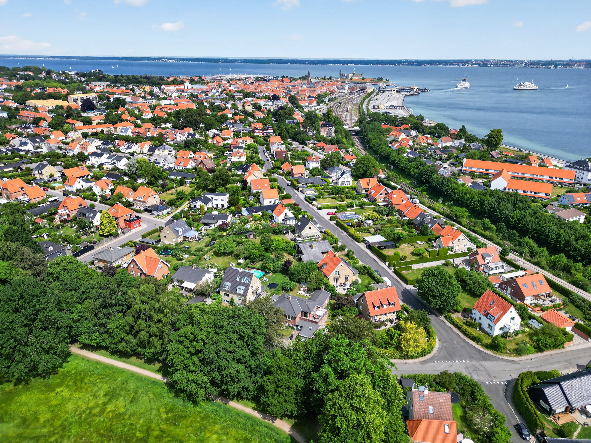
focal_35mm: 24
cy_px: 222
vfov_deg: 56.8
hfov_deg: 71.6
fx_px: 410
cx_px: 296
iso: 130
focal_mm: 6.7
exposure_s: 1/3000
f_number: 1.7
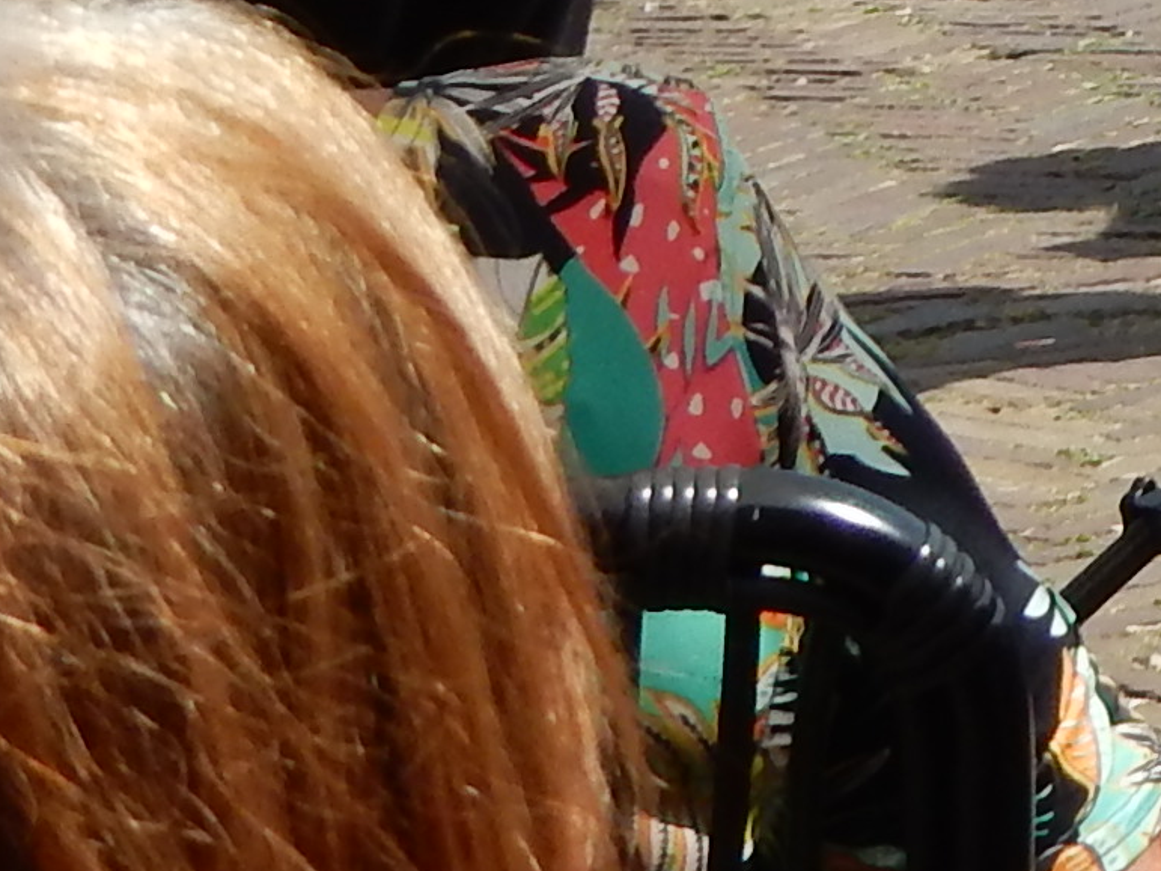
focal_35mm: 305
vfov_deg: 4.7
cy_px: -1626
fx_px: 10228
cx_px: 2923
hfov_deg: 6.2
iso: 125
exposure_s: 1/800
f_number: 4.5
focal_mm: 9
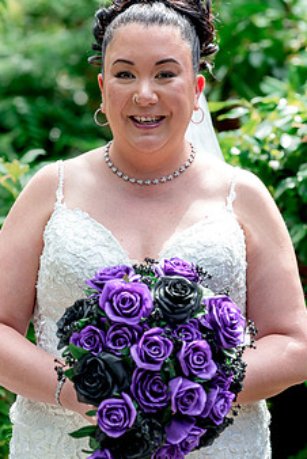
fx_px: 1800
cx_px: 134
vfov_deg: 14.5
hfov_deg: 9.7
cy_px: 201
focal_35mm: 141
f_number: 3.5
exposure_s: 1/640
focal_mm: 106
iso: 640
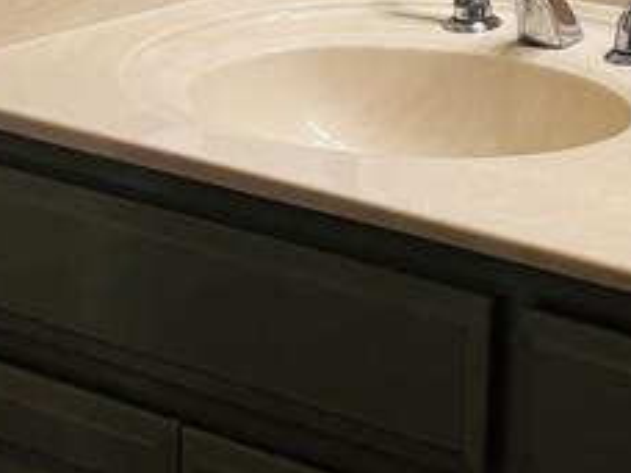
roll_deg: -2.4
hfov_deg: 15.0
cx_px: 1071
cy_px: -454
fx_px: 2133
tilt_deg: -2.5
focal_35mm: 117
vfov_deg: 11.5
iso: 64
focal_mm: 5.96
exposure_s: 1/120
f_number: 1.6
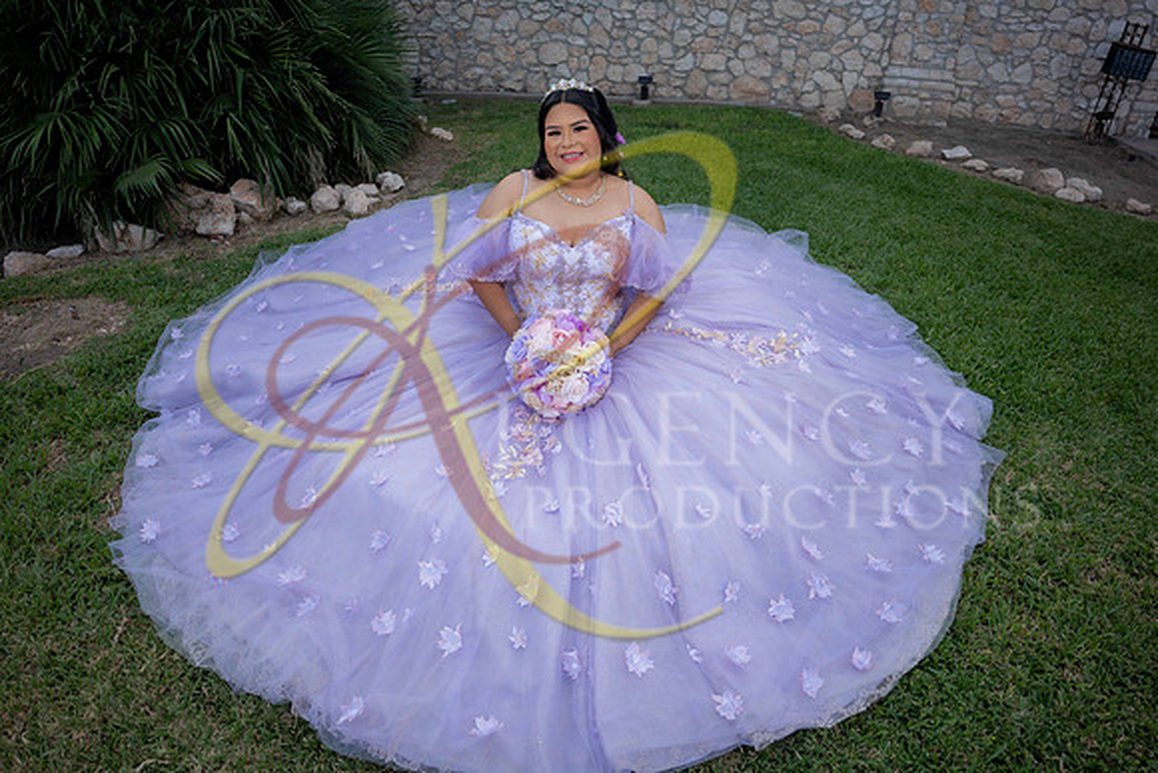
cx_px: 579
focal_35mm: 20
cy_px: 386
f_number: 2.8
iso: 125
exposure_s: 1/800
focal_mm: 20
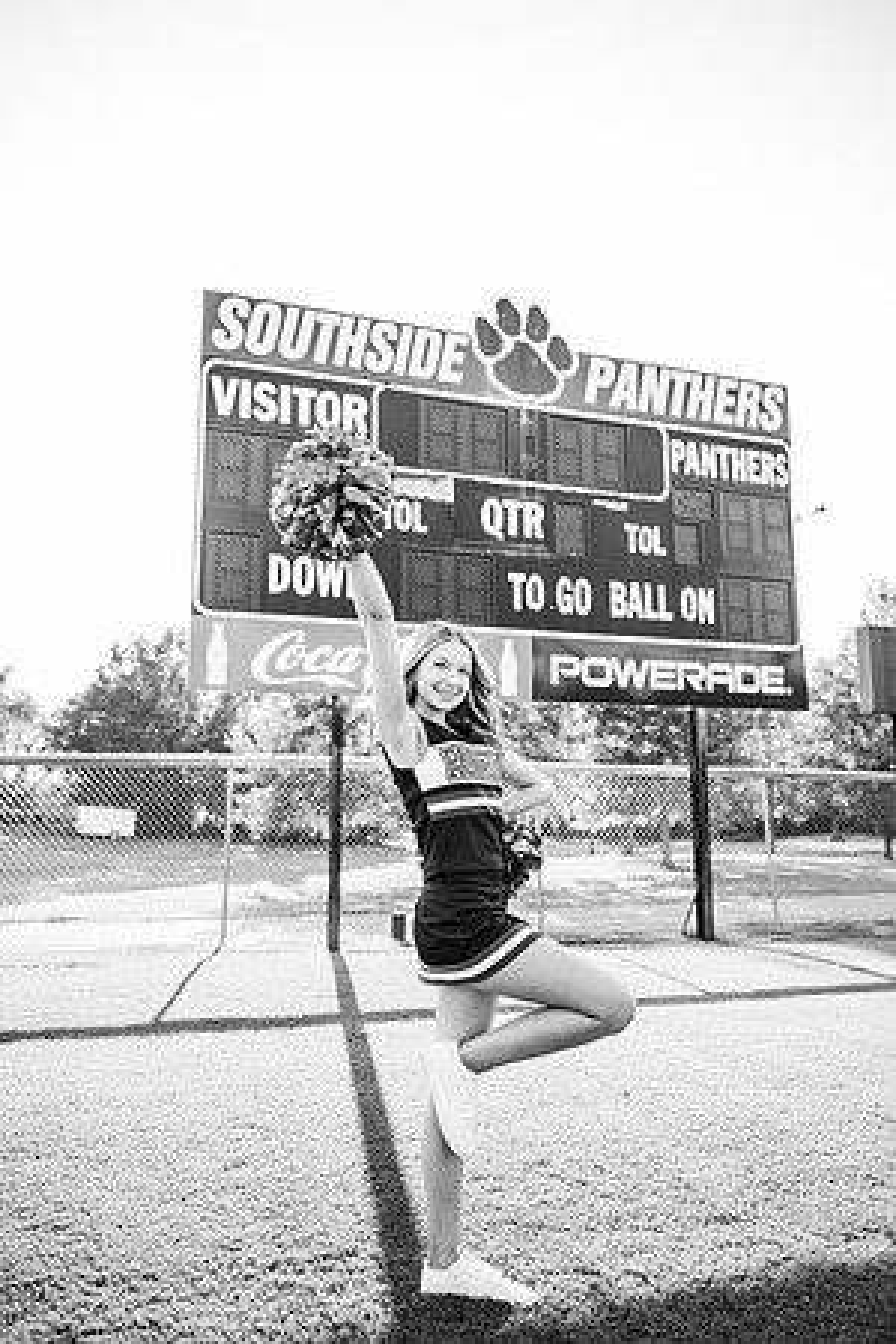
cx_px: 448
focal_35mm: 24
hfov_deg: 53.1
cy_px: 672
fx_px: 896
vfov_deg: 73.7
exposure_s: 1/800
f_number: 2.8
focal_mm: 24
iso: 200
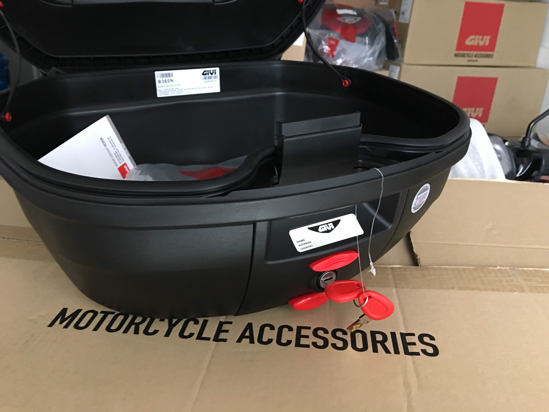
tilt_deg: -21.8
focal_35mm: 29
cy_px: 206
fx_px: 460
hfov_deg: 61.7
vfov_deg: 48.2
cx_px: 274
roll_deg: -0.9
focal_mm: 4.15
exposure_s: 1/10
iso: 100
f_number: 2.2
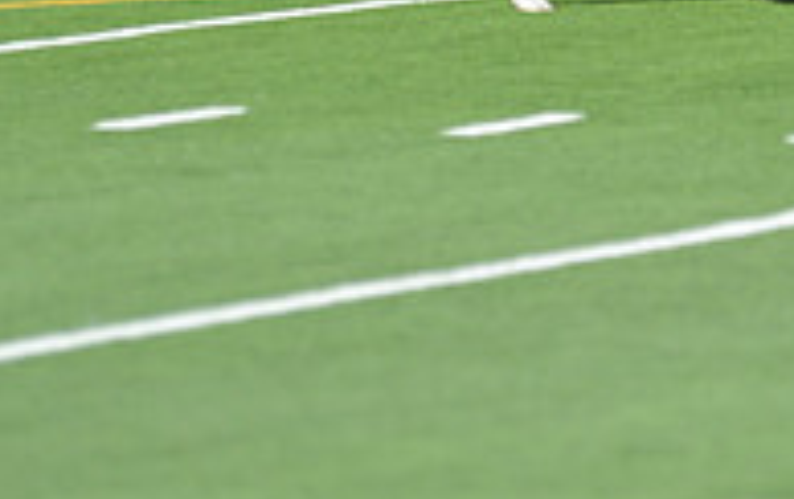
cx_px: 753
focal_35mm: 456
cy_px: -227
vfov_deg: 2.9
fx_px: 9885
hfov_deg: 4.6
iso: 100
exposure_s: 1/1600
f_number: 2.8
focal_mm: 150
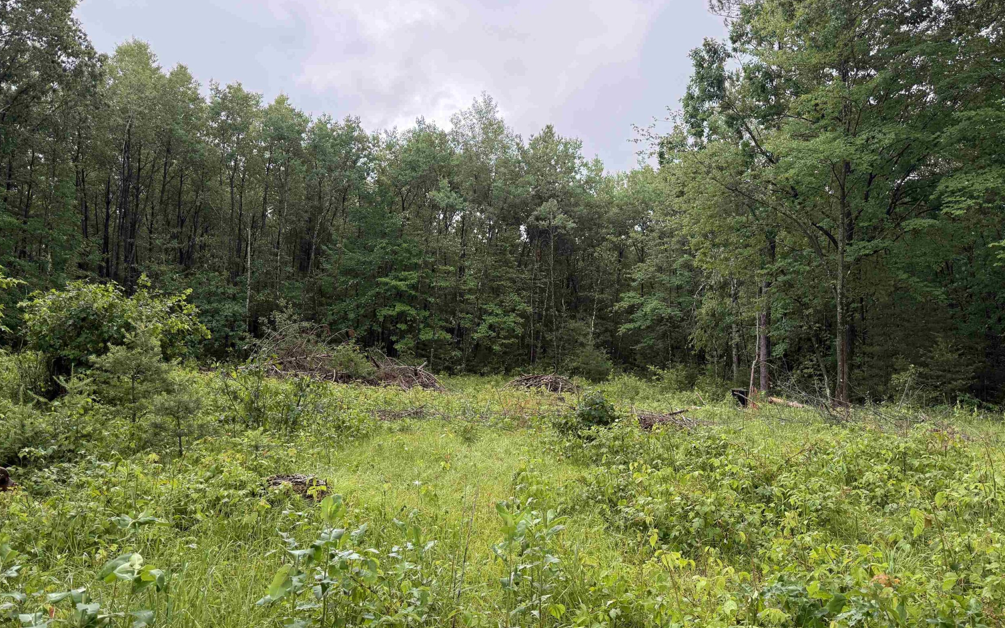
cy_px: 292
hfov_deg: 70.4
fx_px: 712
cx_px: 509
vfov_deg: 47.6
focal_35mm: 26
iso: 100
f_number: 1.78
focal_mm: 6.76
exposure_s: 1/607
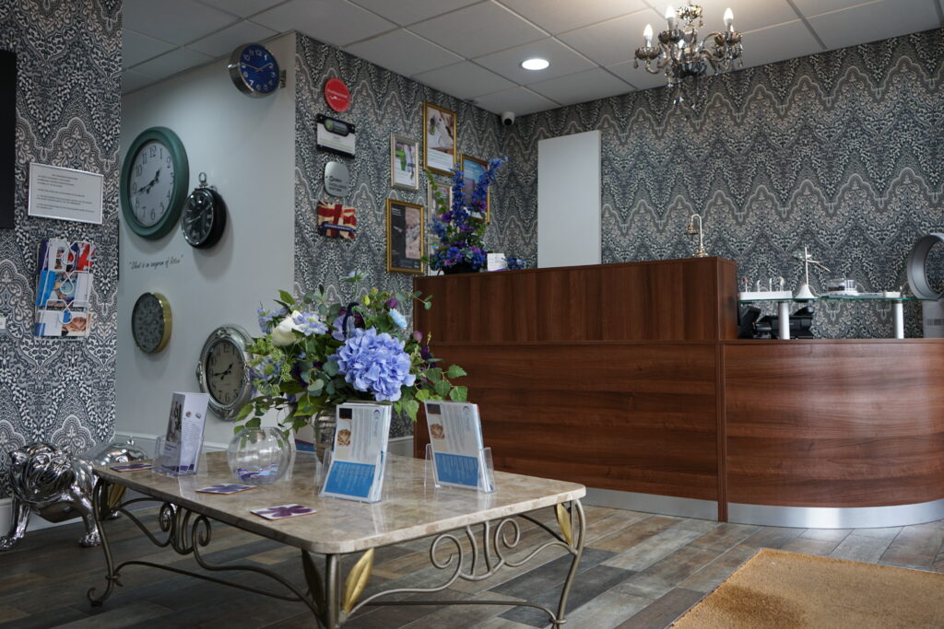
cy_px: 314
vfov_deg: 46.4
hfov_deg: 65.5
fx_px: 734
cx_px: 472
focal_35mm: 28
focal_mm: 28
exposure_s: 1/60
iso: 160
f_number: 3.5
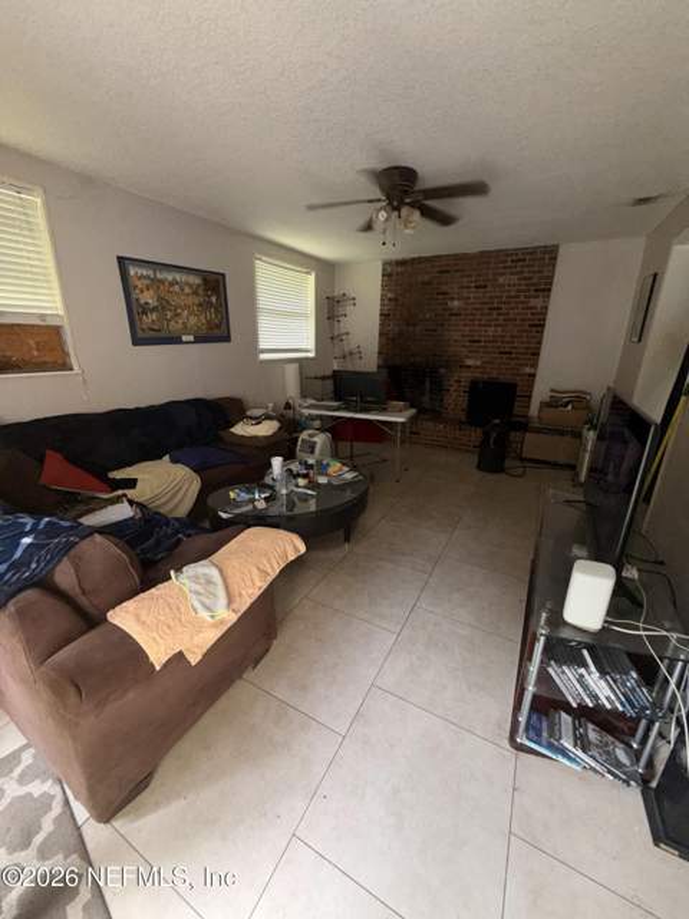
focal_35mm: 14
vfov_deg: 102.1
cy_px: 460
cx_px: 344
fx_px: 372
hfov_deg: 85.7
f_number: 2.2
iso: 100
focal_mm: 2.22
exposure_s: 1/77
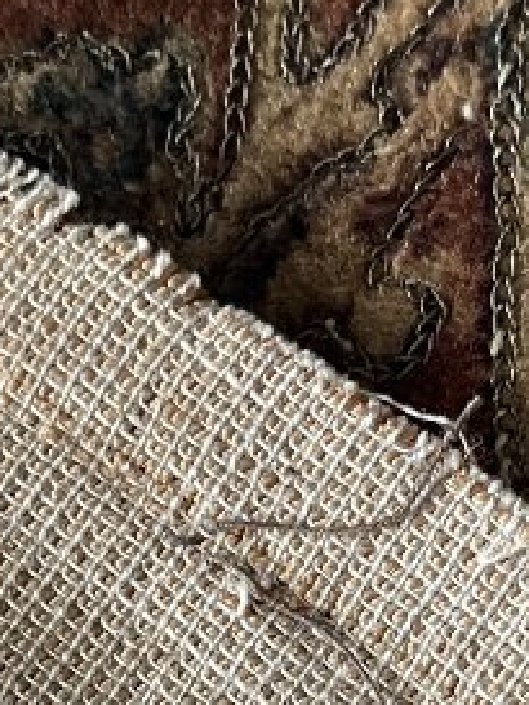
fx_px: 2240
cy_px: 813
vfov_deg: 17.2
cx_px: 255
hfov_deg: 13.5
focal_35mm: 110
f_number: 1.6
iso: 250
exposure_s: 1/60
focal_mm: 5.1
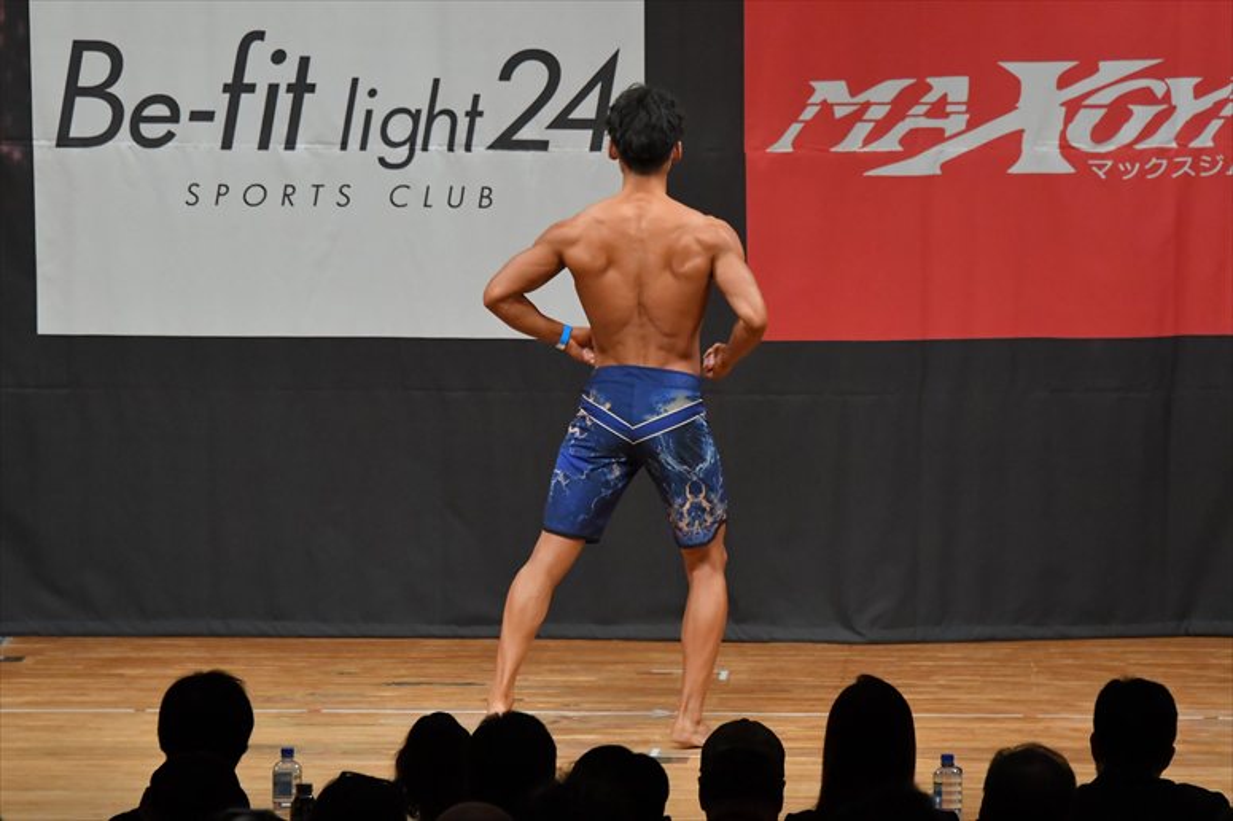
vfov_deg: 5.7
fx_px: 8216
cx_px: 616
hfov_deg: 8.6
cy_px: 410
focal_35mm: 240
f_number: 5.6
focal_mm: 160
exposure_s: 1/400
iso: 5600
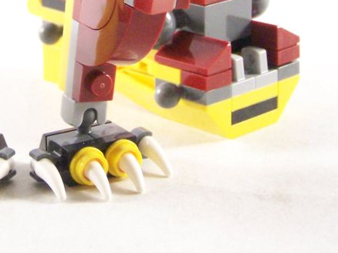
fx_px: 1347
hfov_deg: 14.3
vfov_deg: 10.6
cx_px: 104
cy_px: -33
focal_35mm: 138
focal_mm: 9.8
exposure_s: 1/60
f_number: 3.1
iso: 400
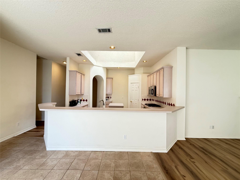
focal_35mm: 14
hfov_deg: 102.1
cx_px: 120
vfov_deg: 85.7
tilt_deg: +1.2
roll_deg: -1.3
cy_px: 90
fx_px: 97
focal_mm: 2.22
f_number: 2.2
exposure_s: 1/120
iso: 200
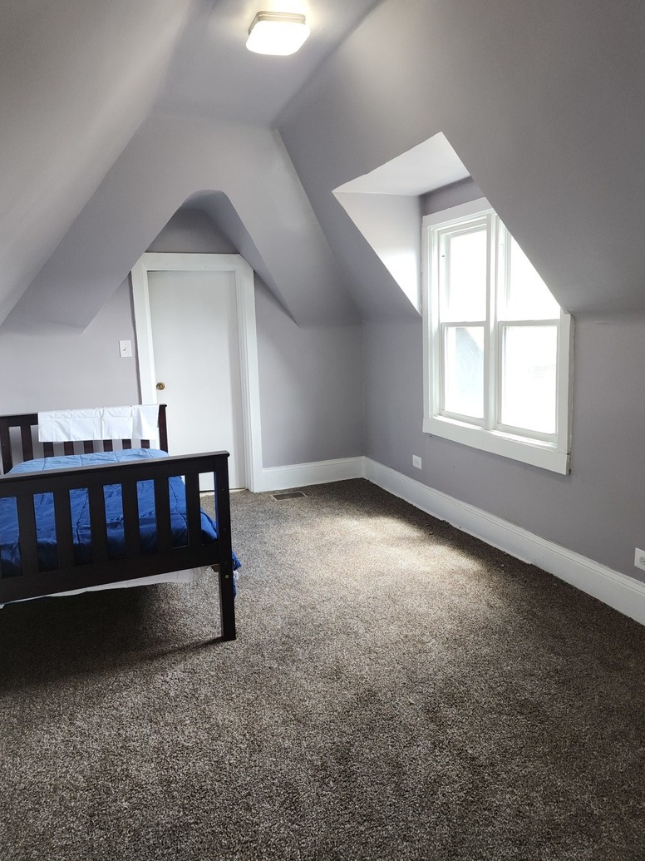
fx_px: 596
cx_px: 323
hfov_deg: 56.8
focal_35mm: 24
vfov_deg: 71.6
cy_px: 414
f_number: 1.8
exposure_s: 1/60
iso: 125
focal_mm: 6.4
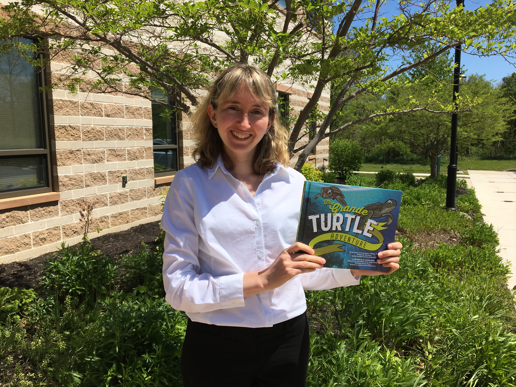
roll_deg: +0.7
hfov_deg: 61.7
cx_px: 258
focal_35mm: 29
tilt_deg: -7.4
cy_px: 194
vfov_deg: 48.2
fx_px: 432
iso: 25
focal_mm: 4.15
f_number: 2.2
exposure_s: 1/2959
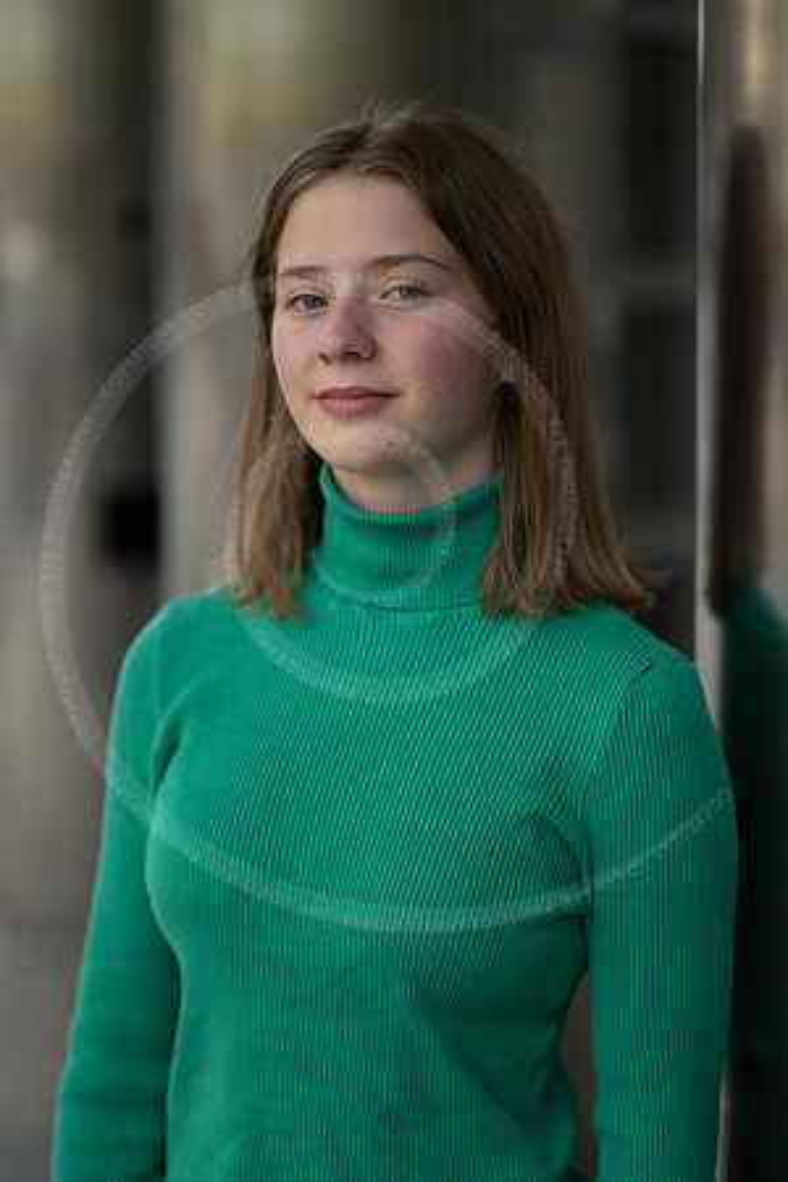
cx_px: 394
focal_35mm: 85
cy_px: 591
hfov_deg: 16.1
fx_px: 2791
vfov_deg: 23.9
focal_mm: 85
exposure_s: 1/800
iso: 125
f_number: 1.8
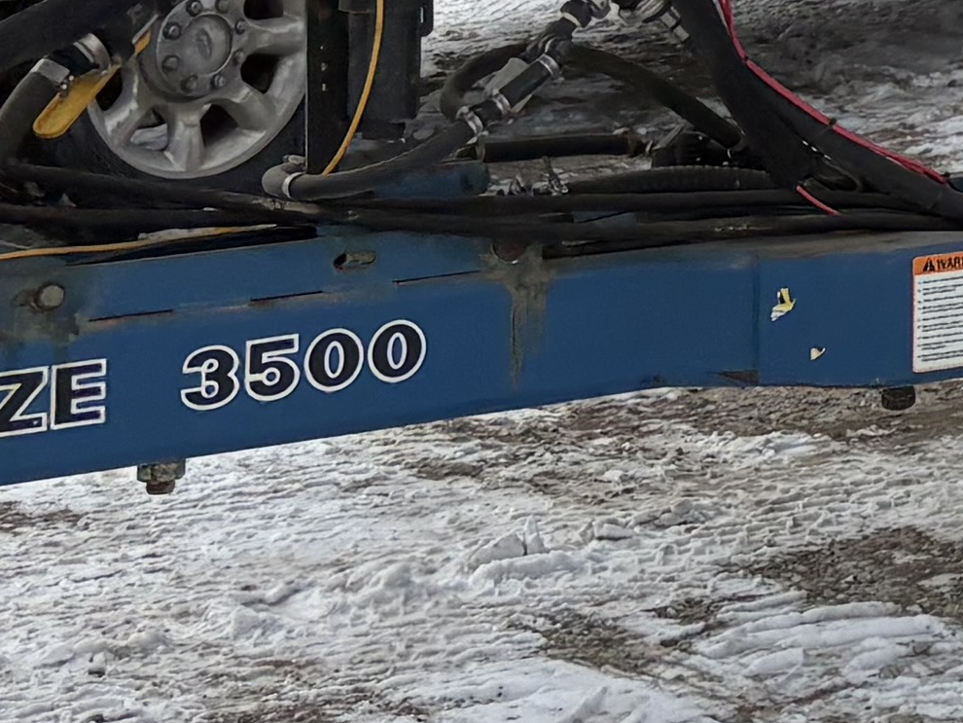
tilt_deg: +1.9
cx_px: 2306
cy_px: -615
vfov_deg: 9.4
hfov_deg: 11.1
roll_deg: +0.8
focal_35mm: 150
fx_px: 4174
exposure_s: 1/8850
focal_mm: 5.96
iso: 50
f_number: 1.6
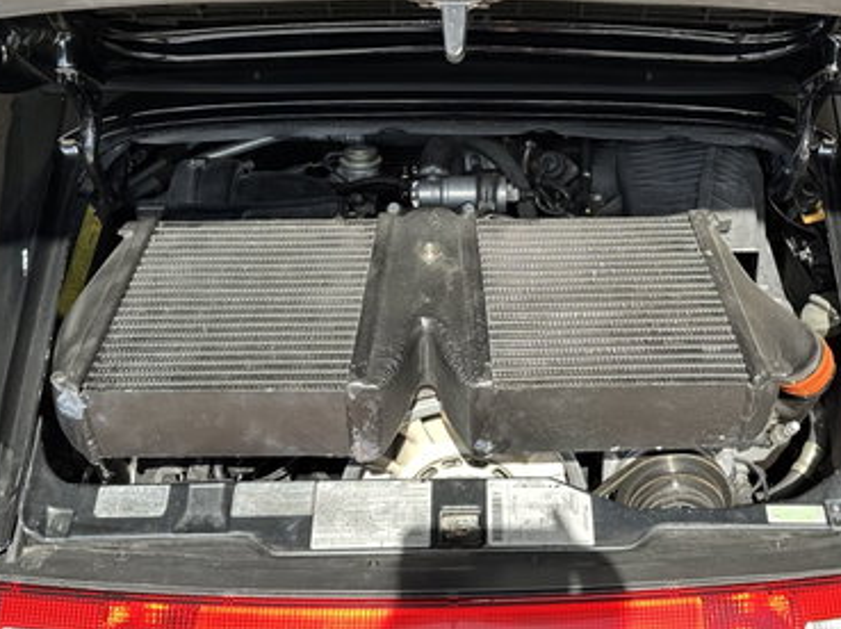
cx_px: 513
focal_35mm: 50
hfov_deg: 38.0
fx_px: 1214
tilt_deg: -24.0
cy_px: 210
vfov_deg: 28.9
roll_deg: -1.0
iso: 80
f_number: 1.78
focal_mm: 6.86
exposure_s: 1/604
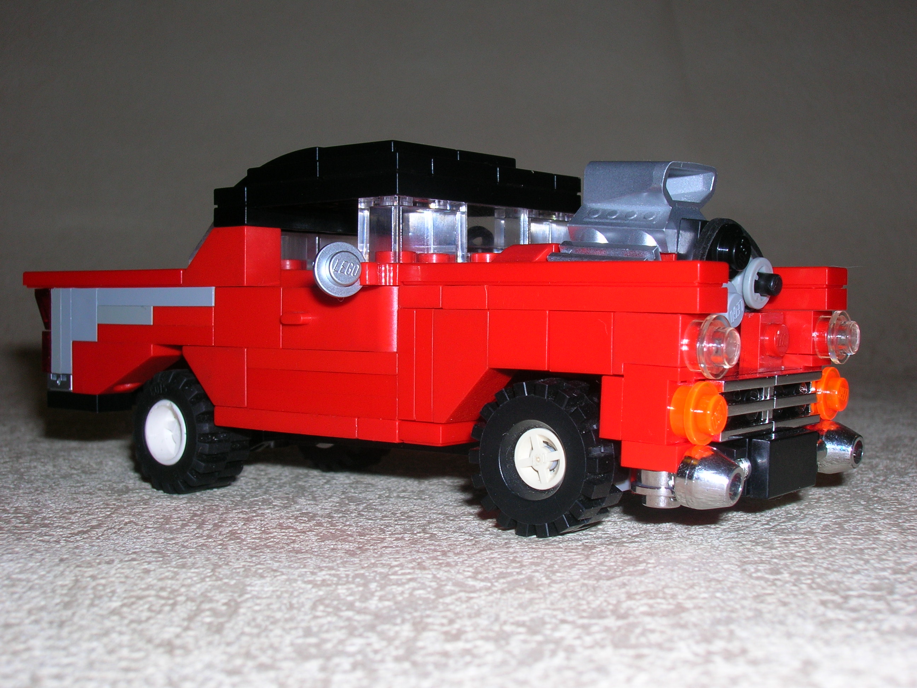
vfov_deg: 31.5
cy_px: 344
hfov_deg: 41.2
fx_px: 1219
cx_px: 458
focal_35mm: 46
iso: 50
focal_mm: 7.7
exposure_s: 1/60.1
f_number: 5.4
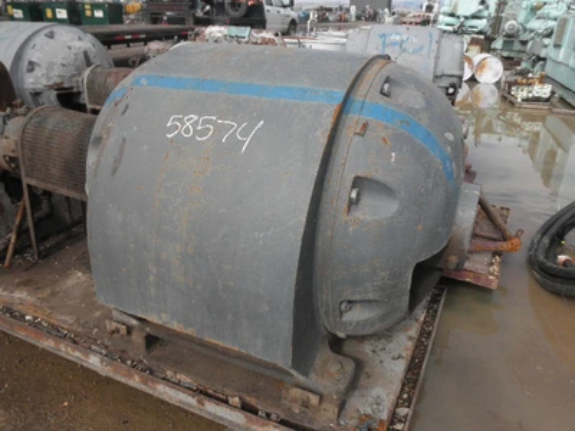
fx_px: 465
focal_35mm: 28
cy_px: 216
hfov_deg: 63.4
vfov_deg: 49.7
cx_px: 288
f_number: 8.5
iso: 64
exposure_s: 1/100
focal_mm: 5
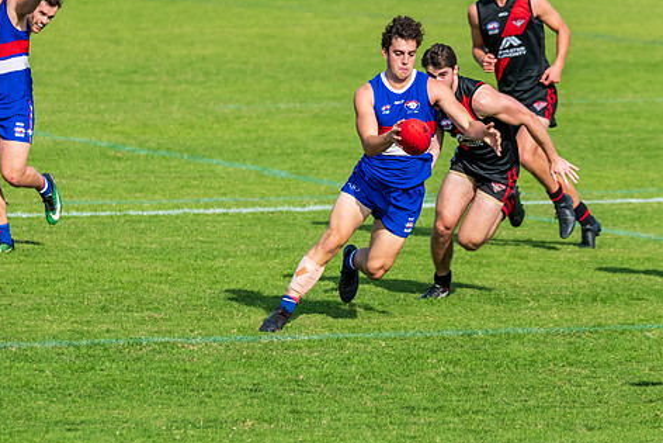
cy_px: 184
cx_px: 329
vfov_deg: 3.0
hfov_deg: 4.6
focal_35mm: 452
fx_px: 8326
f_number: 6.3
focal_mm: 350
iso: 800
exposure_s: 1/2500
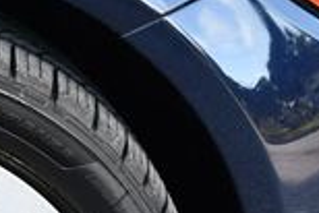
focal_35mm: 150
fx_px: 1330
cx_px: -164
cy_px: 372
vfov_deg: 8.8
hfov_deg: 12.9
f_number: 4.5
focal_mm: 18
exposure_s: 1/250
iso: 400
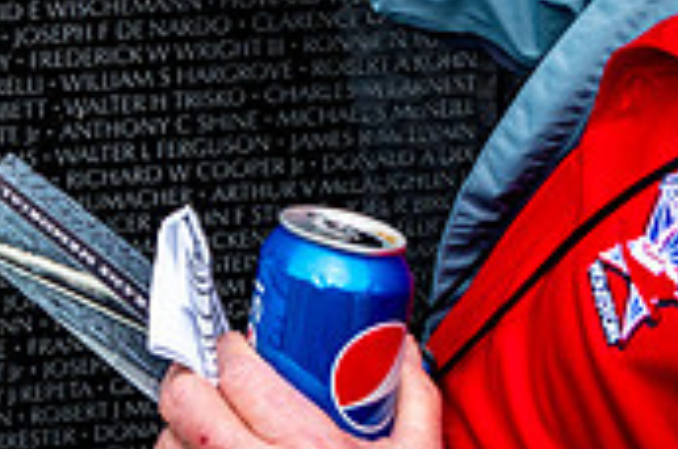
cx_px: -28
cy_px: -205
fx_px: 1523
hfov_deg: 23.8
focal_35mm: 81
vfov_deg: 15.6
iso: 720
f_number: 8
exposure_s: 1/640
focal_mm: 24
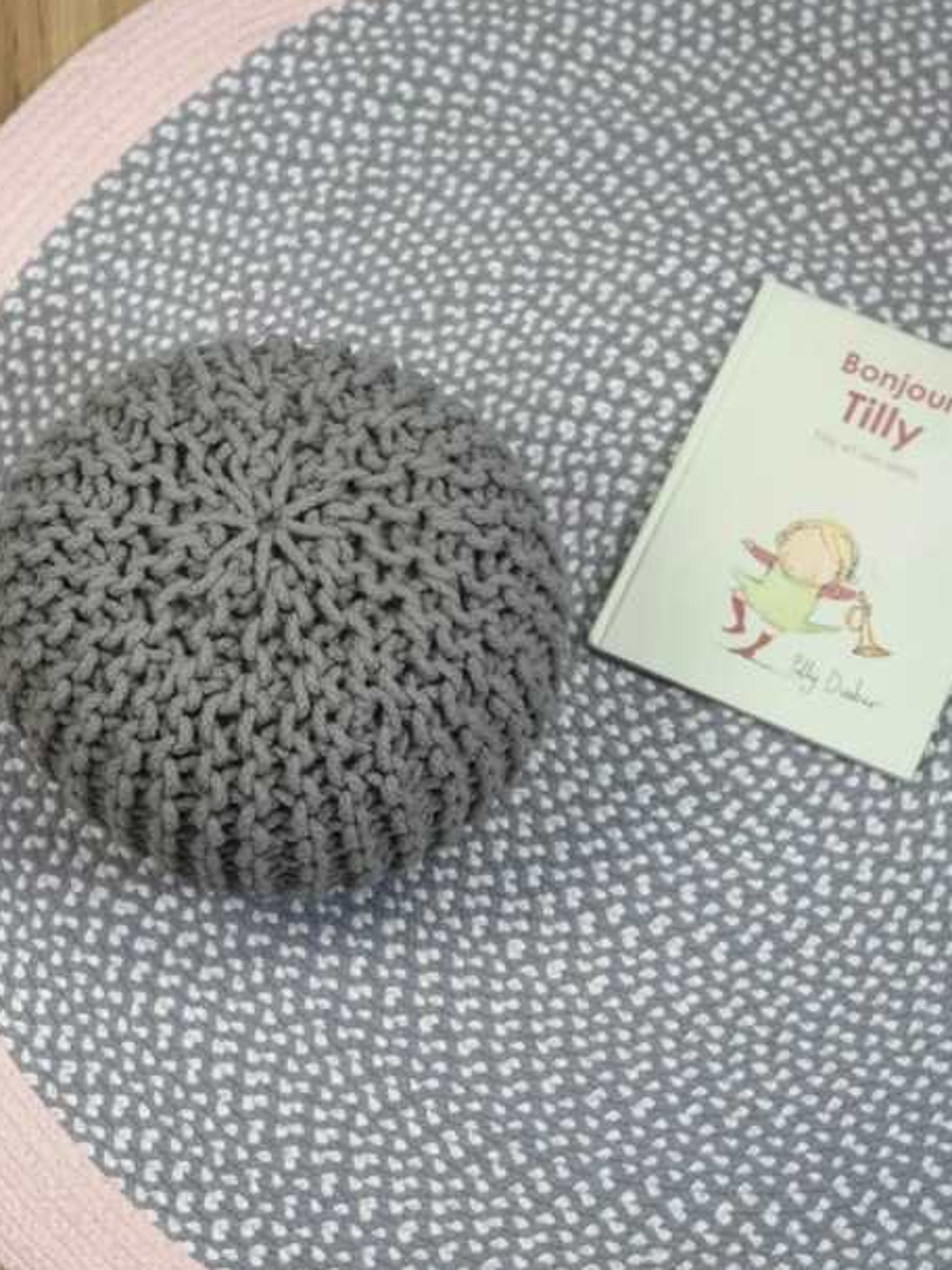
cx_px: 380
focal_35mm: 71
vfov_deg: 27.3
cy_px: 792
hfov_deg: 20.7
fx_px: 2603
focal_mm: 3.95
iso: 64
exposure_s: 1/100
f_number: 4
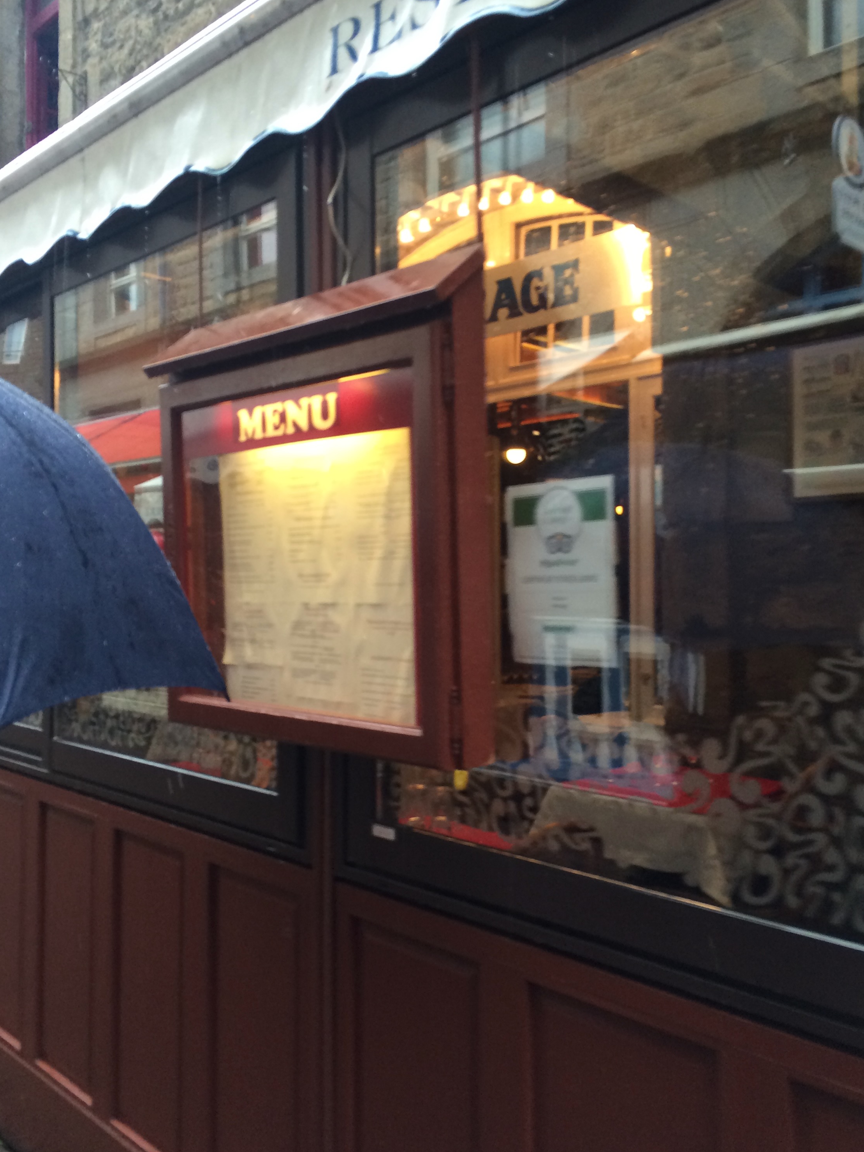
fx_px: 1065
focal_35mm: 32
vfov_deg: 56.8
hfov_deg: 44.1
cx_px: 463
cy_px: 559
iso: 40
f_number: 2.2
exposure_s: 1/30
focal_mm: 4.15
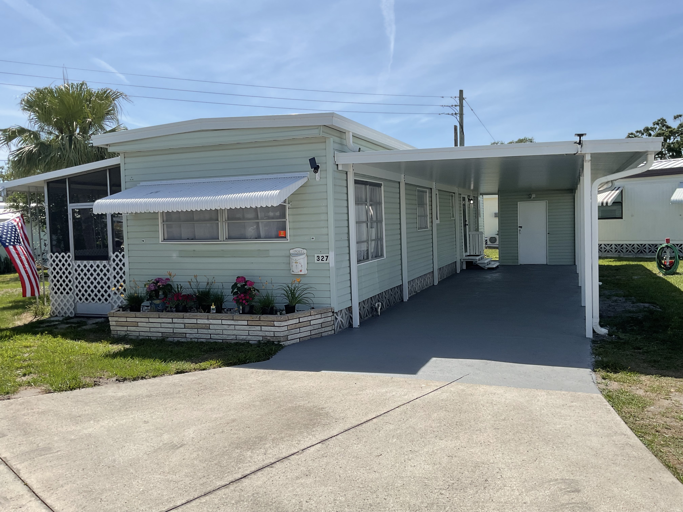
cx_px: 342
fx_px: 572
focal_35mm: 29
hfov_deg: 61.7
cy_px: 256
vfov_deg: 48.2
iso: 16
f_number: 1.8
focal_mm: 3
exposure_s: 1/2667
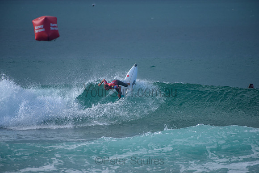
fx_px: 3661
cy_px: 86
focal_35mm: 509
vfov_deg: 2.7
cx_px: 130
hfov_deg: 4.1
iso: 250
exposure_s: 1/2000
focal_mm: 500
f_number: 5.6
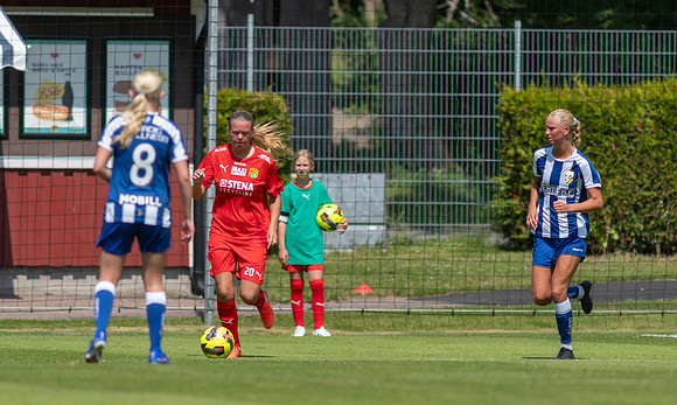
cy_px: 267
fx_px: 11986
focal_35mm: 657
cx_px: 266
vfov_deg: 1.9
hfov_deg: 3.2
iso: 100
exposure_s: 1/1600
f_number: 3.2
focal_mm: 300
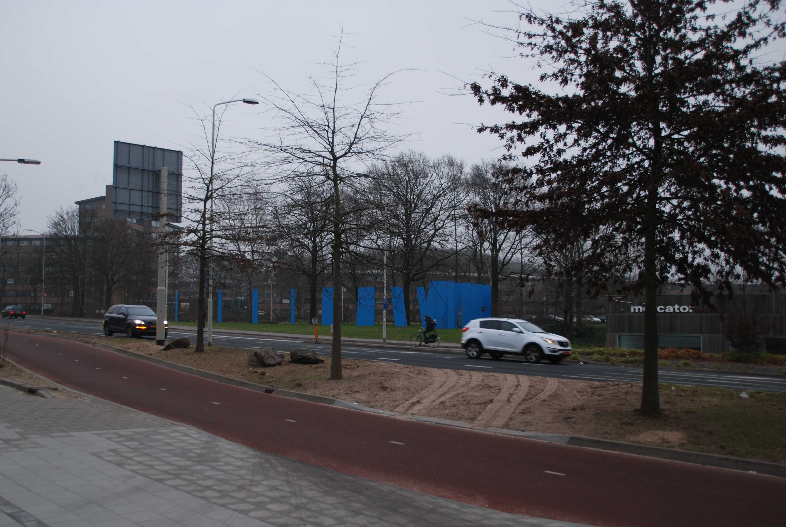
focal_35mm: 37
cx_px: 352
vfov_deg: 36.0
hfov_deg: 51.7
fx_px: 809
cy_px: 281
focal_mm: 22
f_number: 3.8
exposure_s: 1/60
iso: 200
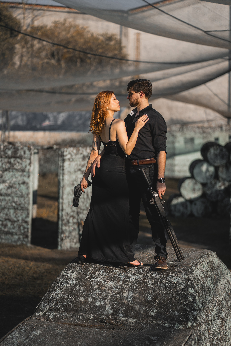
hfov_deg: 16.1
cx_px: 116
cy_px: 173
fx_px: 818
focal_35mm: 85
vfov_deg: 23.9
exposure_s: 1/2000
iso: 100
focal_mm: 85
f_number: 1.8
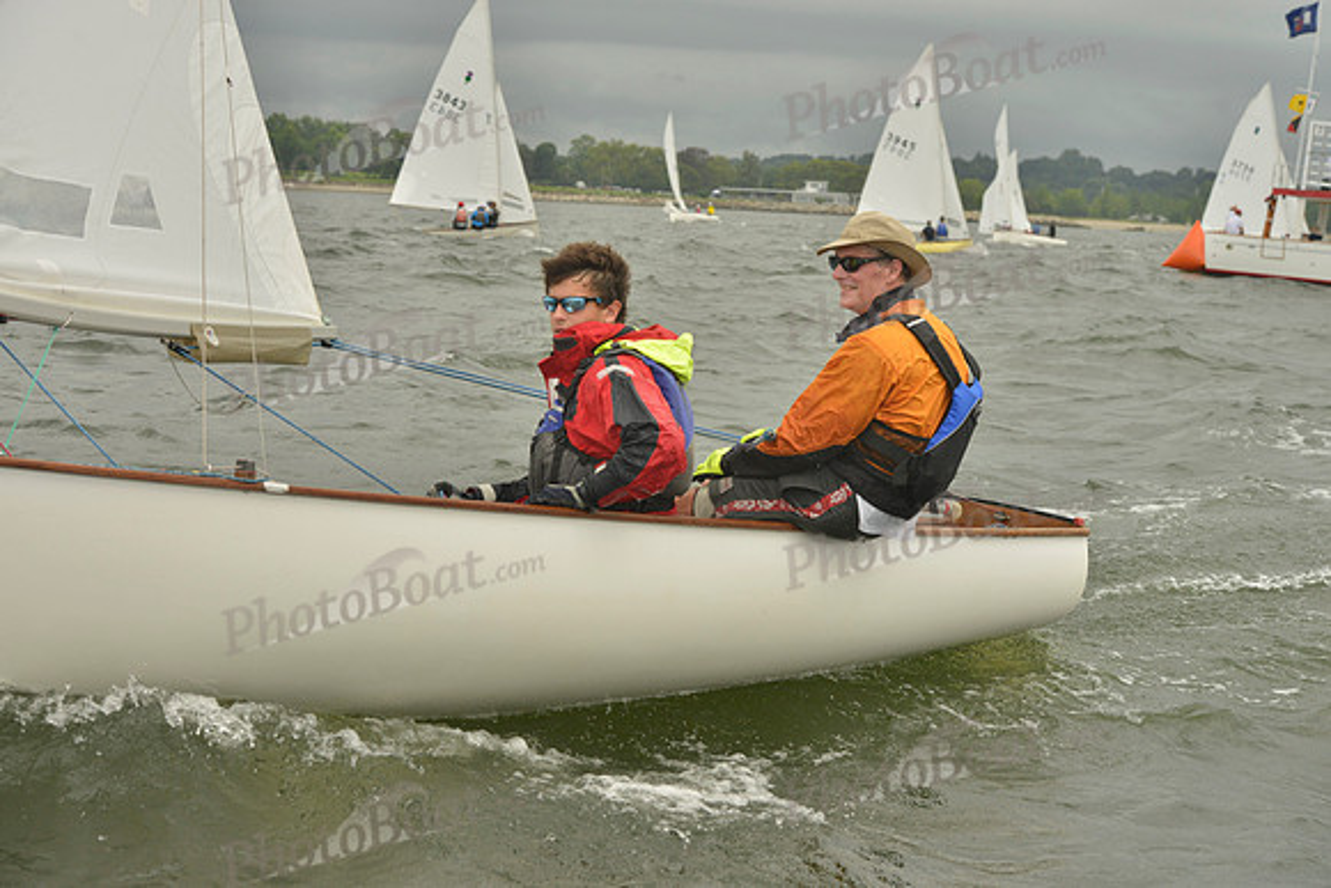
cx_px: 666
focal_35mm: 70
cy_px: 444
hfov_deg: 28.8
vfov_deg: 19.5
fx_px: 2589
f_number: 8
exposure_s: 1/1250
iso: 400
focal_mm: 70
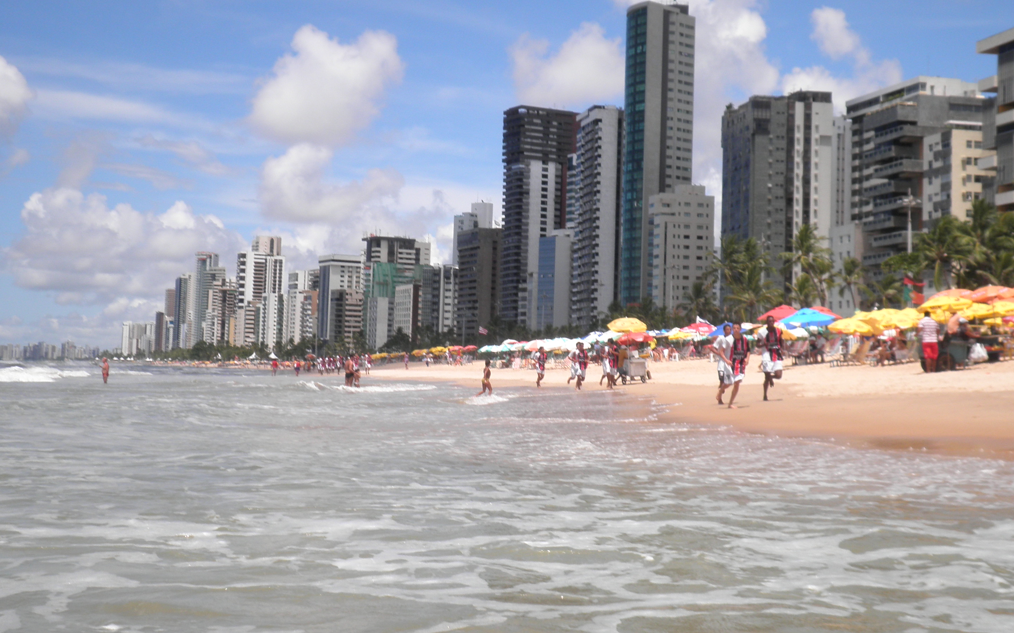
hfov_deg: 38.9
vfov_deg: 24.8
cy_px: 257
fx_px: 1437
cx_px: 497
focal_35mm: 52
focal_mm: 7.6
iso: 64
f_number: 10.1
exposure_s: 1/125
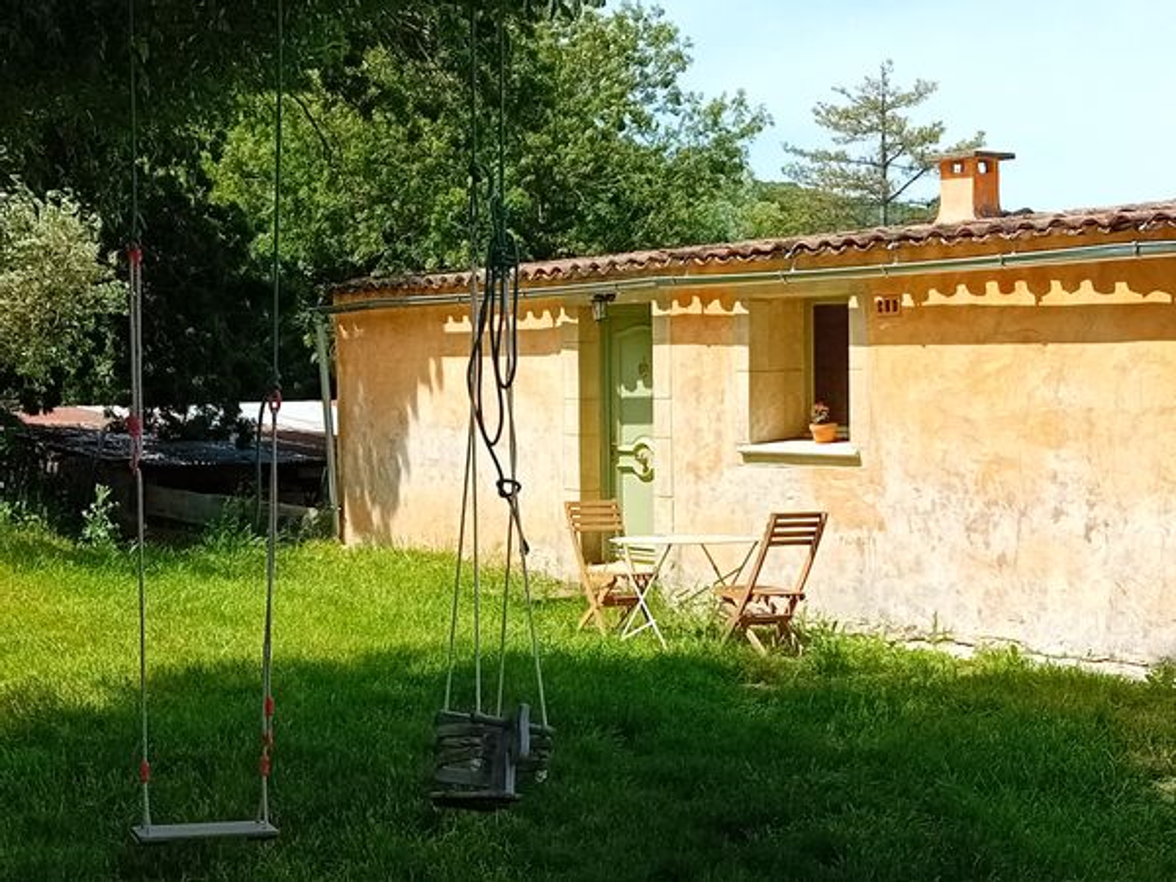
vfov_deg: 53.1
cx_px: 588
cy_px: 441
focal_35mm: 26
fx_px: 883
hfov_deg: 67.3
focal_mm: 3.98
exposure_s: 1/500
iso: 125
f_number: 1.8
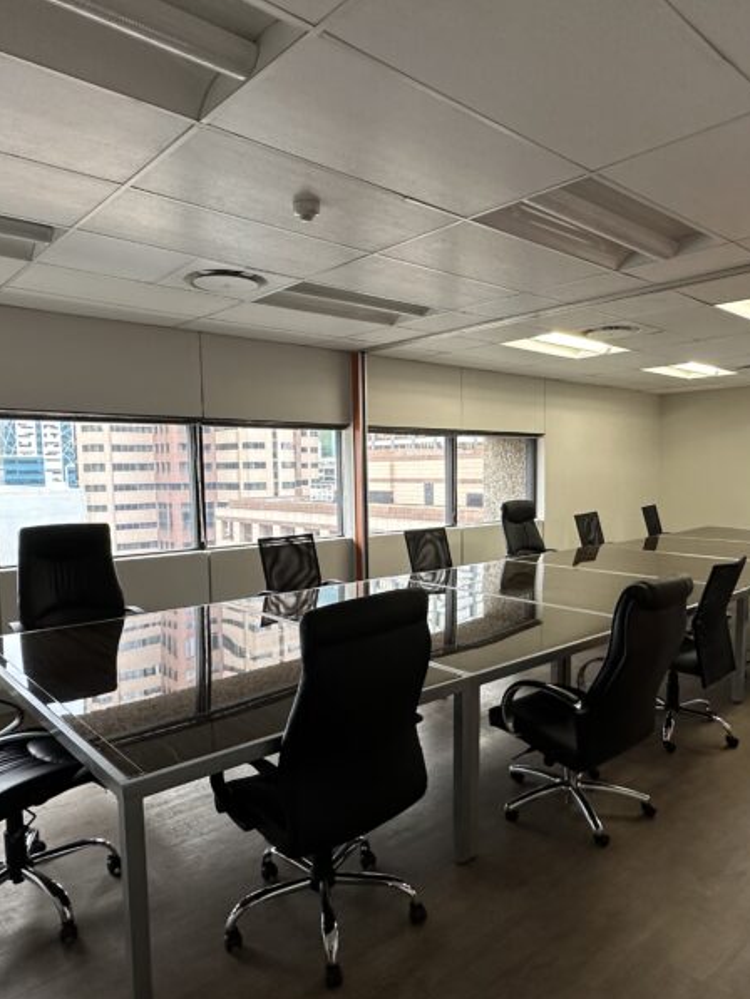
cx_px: 398
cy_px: 535
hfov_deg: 56.8
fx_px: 693
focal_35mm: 24
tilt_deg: -5.6
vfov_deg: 71.5
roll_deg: +1.4
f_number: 2.2
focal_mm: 2.22
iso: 160
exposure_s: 1/50
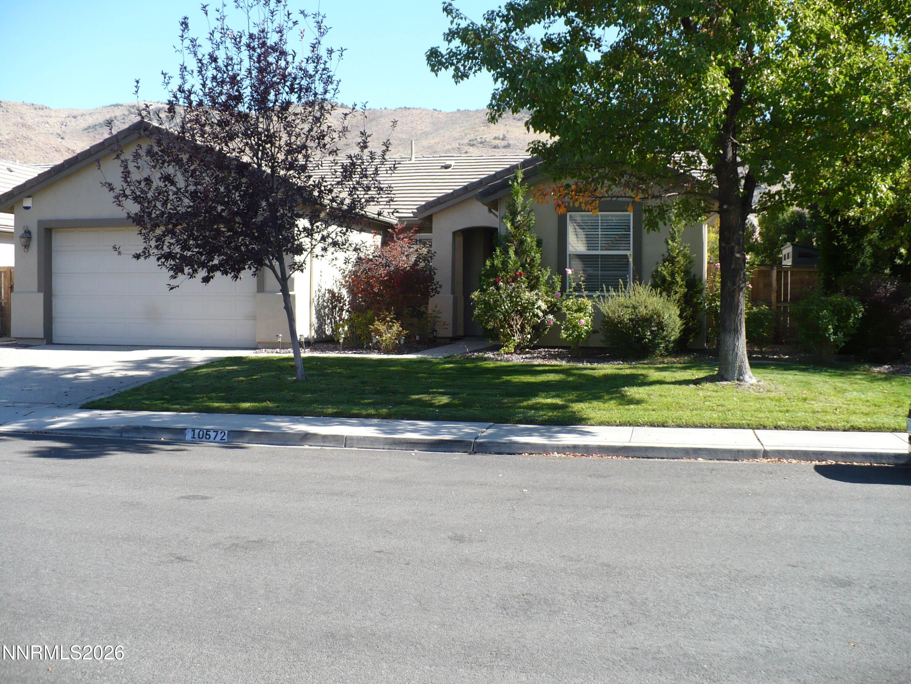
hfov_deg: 50.1
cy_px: 342
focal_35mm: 37
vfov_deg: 38.7
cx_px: 456
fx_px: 974
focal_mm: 6.1
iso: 100
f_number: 2.8
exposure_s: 1/500
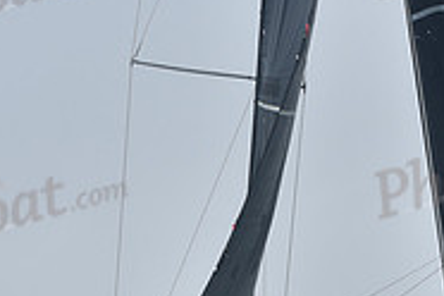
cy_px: 314
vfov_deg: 6.3
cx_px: 253
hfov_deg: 9.4
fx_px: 2688
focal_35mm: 218
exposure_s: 1/800
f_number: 11
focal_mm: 70
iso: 250
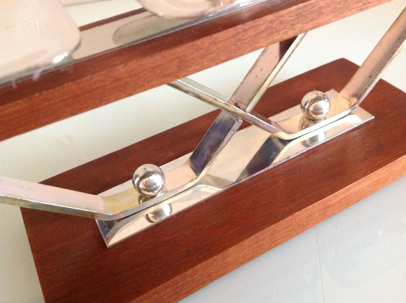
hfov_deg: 52.7
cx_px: 203
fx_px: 410
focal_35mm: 35
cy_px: 152
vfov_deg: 40.6
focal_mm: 4.28
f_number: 2.4
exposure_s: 1/15
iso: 500
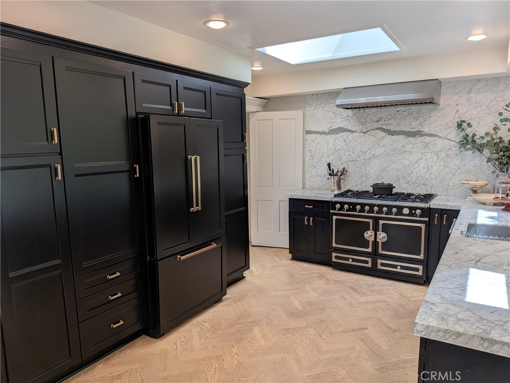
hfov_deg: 71.6
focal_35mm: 24
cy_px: 192
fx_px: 354
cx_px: 255
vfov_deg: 56.8
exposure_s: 1/180
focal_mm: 4.53
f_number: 1.7
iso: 28
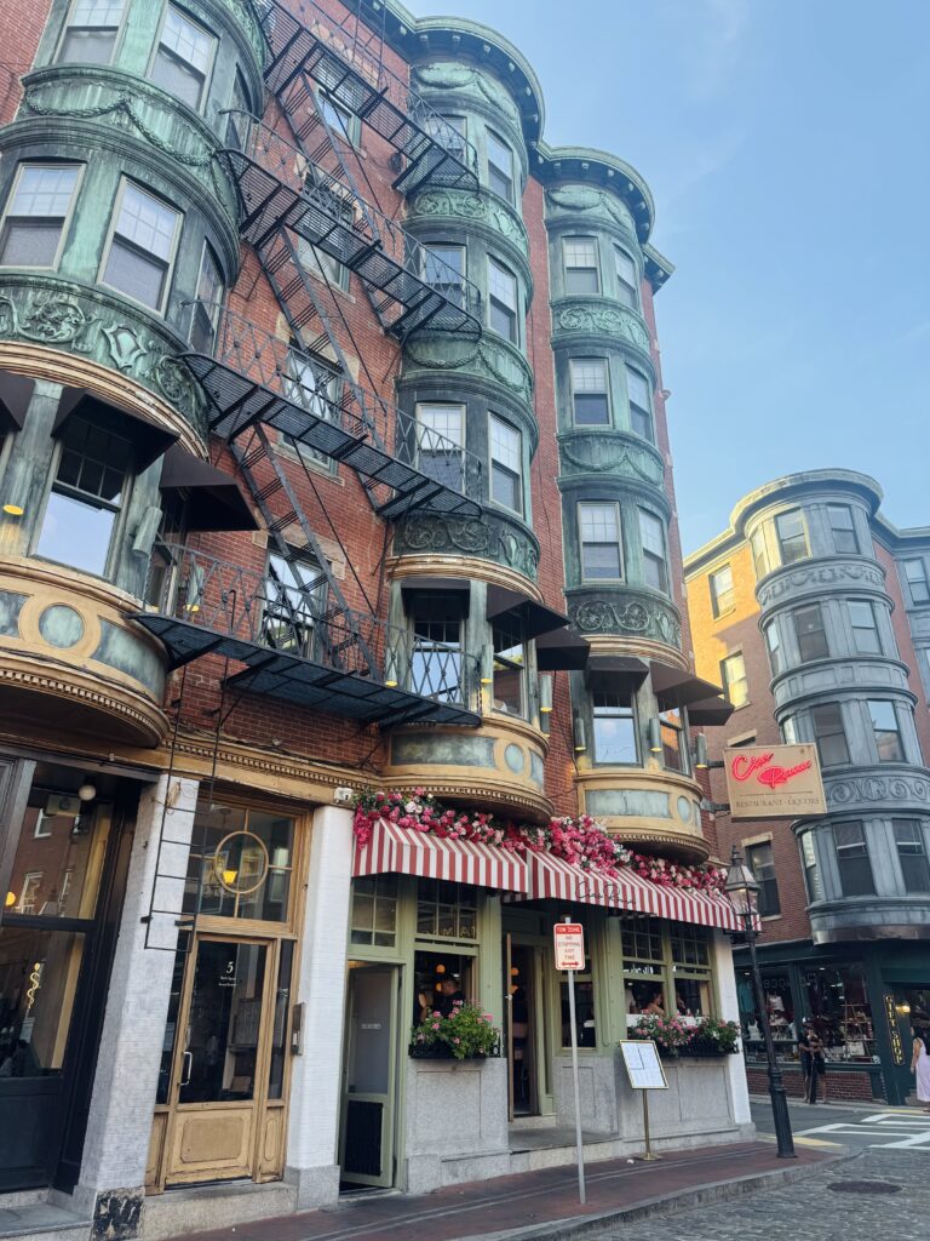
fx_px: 860
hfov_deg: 56.8
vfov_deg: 71.6
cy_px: 620
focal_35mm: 24
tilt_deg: +25.1
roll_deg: -0.2
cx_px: 465
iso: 80
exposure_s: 1/349
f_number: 1.78
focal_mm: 6.76
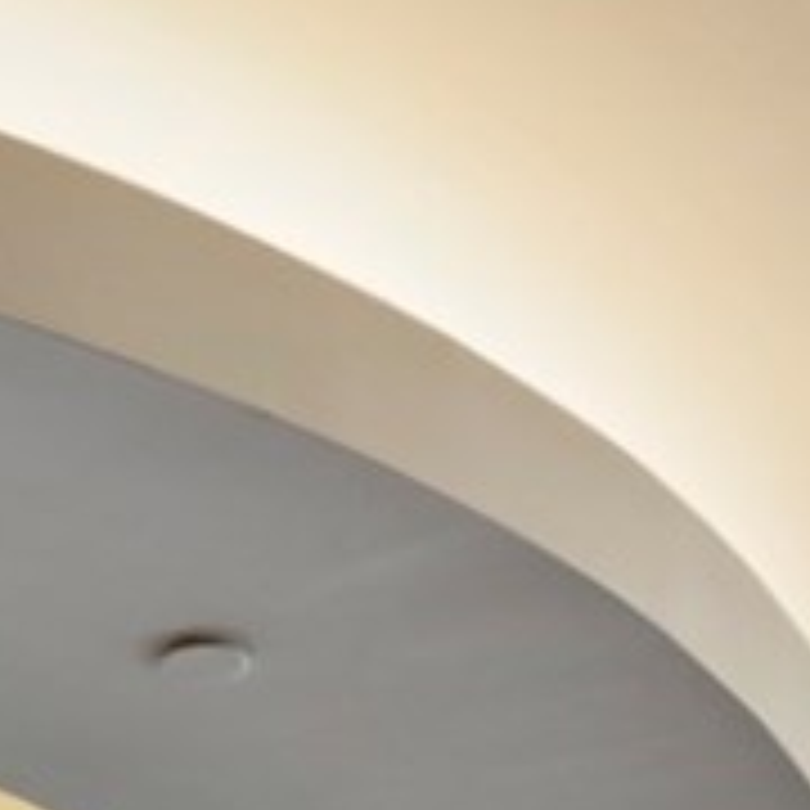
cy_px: 2086
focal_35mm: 112
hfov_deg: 15.1
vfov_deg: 11.8
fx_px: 2965
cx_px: -88
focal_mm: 14
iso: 100
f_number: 8
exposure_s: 1/6
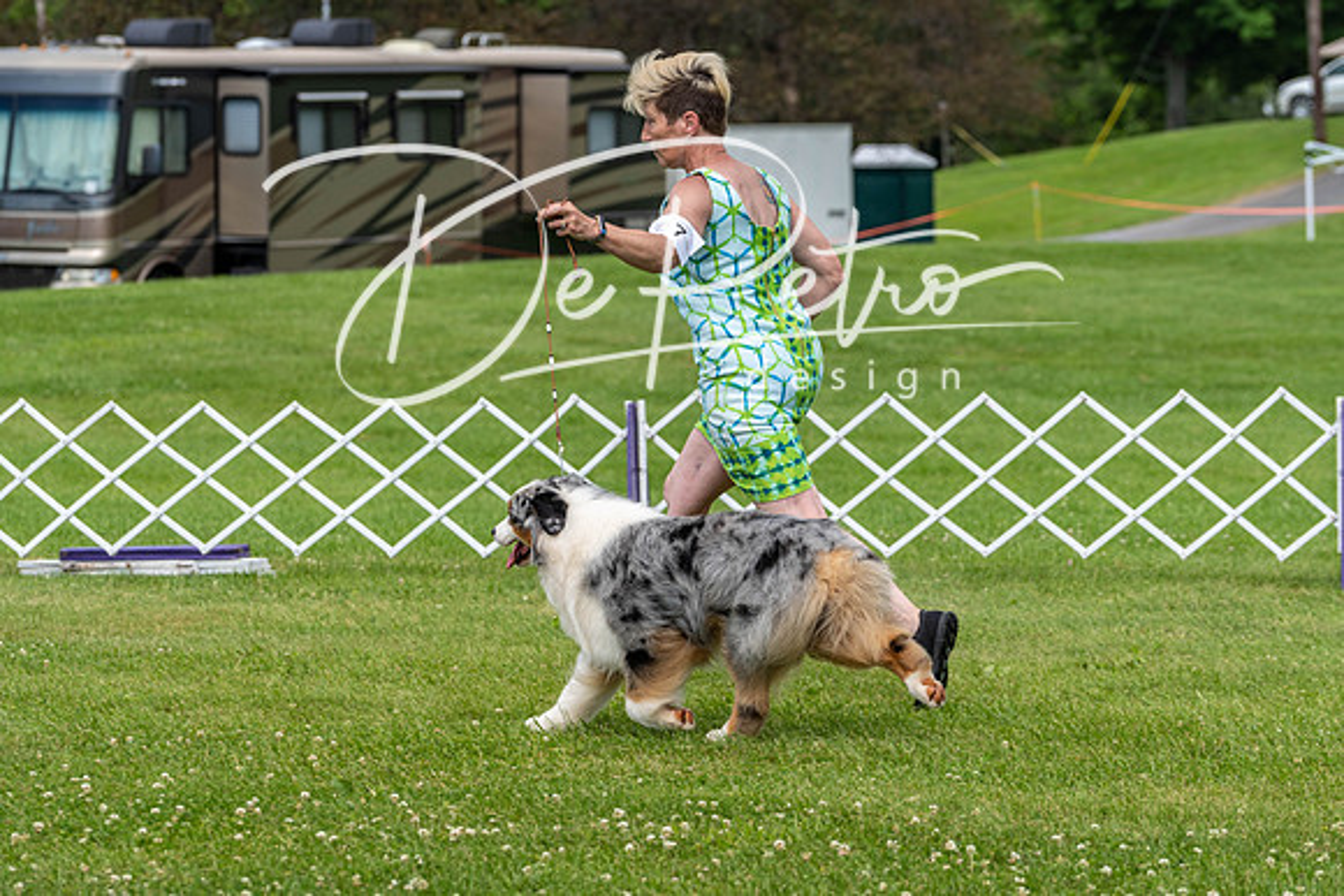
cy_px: 448
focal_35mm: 145
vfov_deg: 9.5
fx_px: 5414
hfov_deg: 14.2
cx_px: 672
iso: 320
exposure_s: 1/800
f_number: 6.3
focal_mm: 145
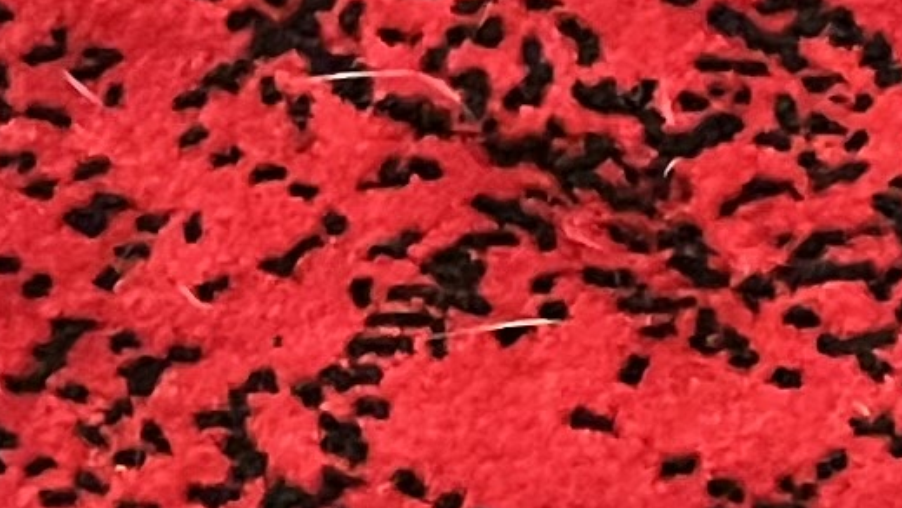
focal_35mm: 220
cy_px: 1037
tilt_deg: -66.7
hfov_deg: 8.2
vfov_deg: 5.4
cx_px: 2814
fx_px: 5262
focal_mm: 5.1
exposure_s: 1/30
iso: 500
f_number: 1.6
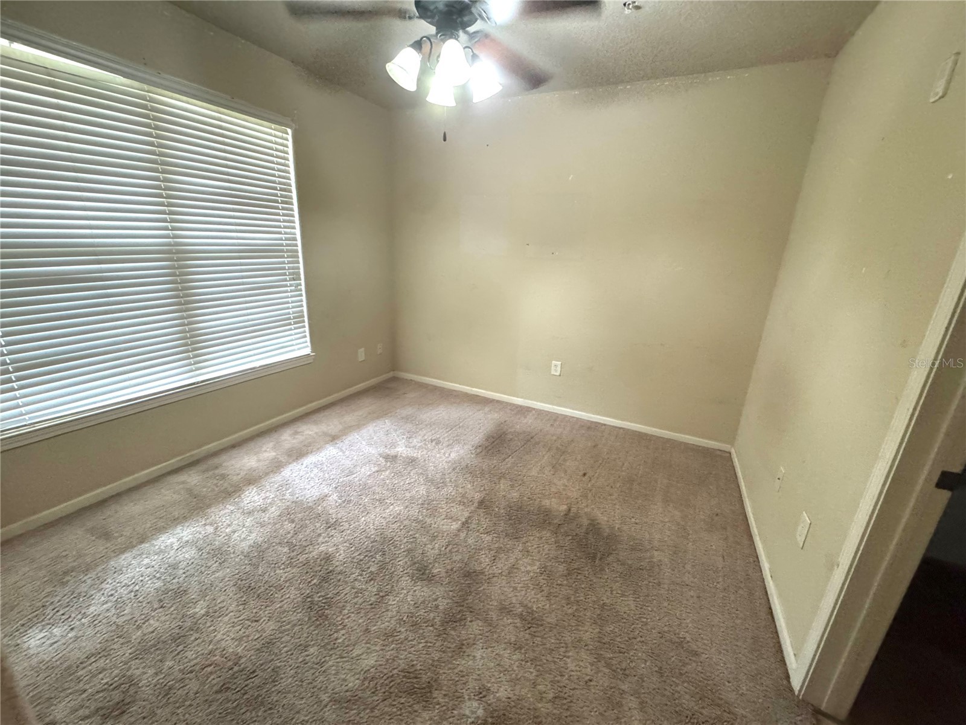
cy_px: 362
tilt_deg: -17.3
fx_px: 391
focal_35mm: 14
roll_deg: -1.2
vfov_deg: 85.7
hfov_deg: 102.1
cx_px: 483
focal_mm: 2.22
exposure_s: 1/60
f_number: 2.2
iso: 640
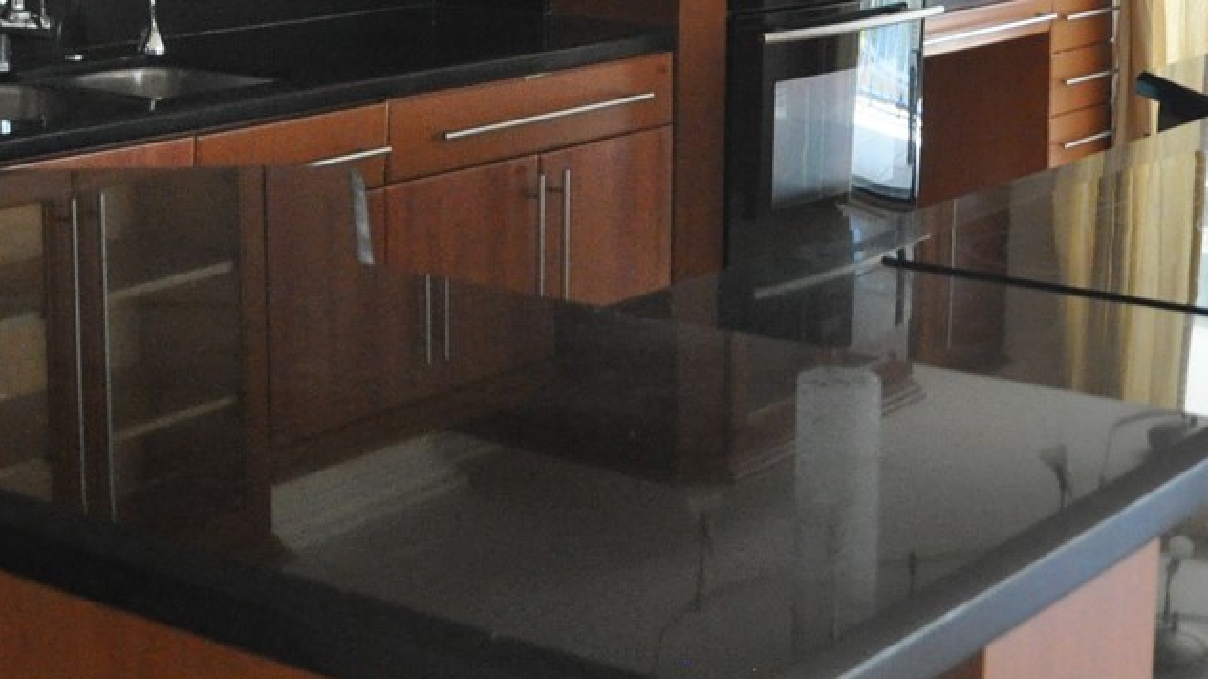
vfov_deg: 15.6
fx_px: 2434
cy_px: -5
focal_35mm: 76
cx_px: 635
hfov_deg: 27.9
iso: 1600
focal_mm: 18
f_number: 3.5
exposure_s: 1/80
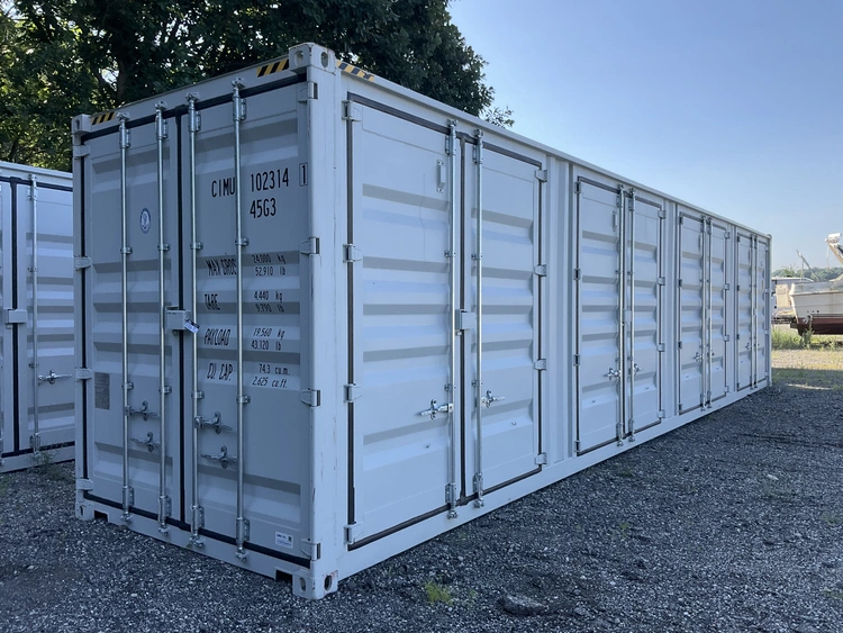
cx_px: 422
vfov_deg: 48.3
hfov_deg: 61.6
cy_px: 316
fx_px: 706
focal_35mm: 29
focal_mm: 3
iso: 25
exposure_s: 1/529
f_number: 1.8
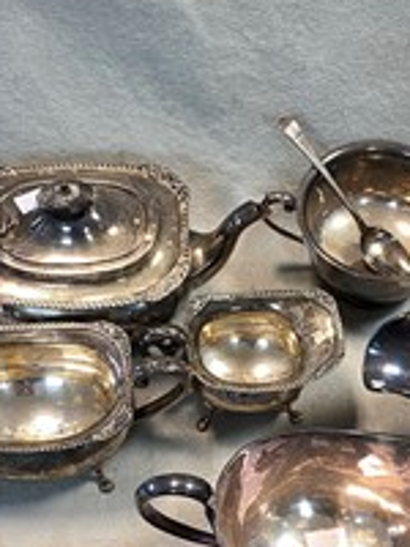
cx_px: 258
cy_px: 427
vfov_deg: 29.2
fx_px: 1027
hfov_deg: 22.5
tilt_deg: -61.7
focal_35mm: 65
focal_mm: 4.25
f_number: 1.8
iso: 80
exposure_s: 1/50
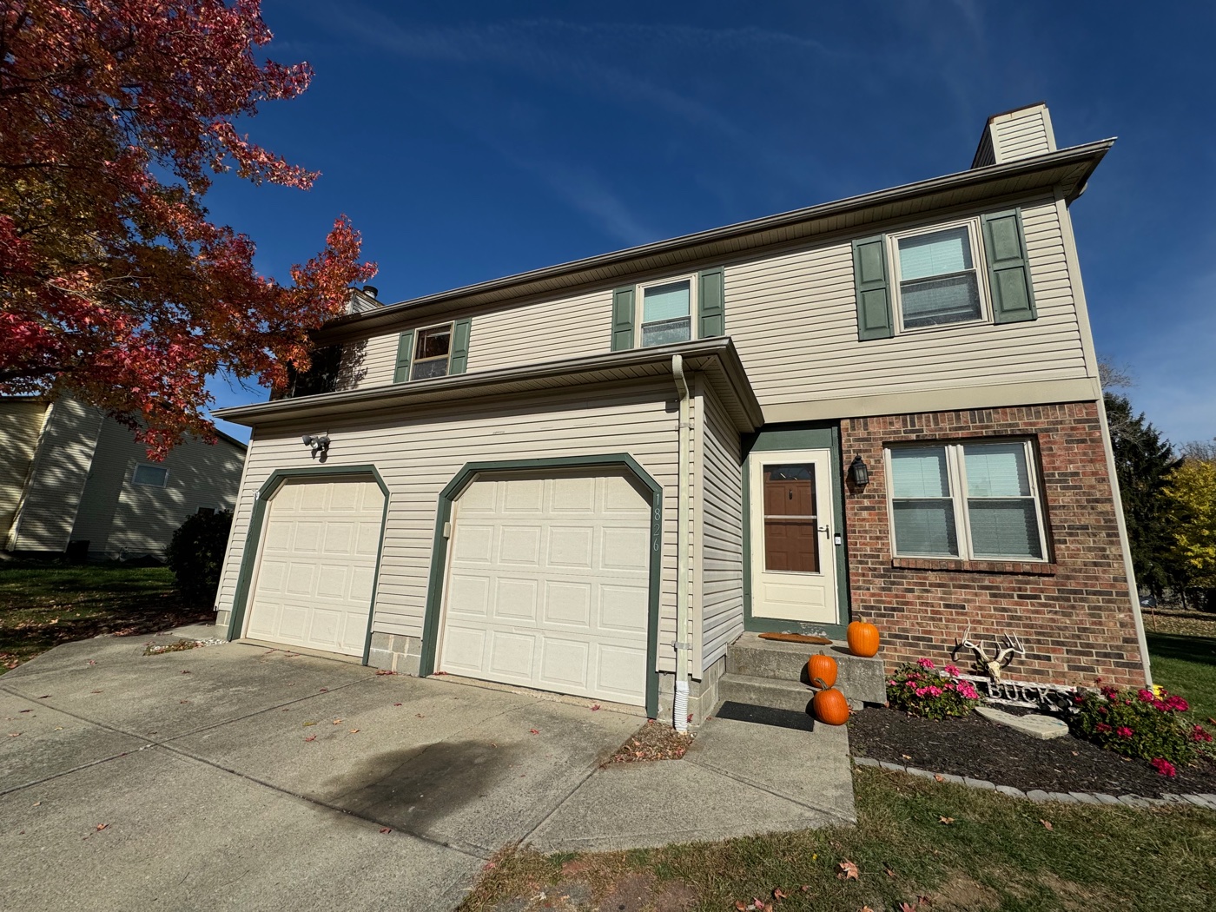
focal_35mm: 14
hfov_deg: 102.1
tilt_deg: +11.7
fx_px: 492
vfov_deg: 85.7
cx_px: 608
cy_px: 456
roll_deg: -1.6
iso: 40
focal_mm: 2.22
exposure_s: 1/4926
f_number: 2.2
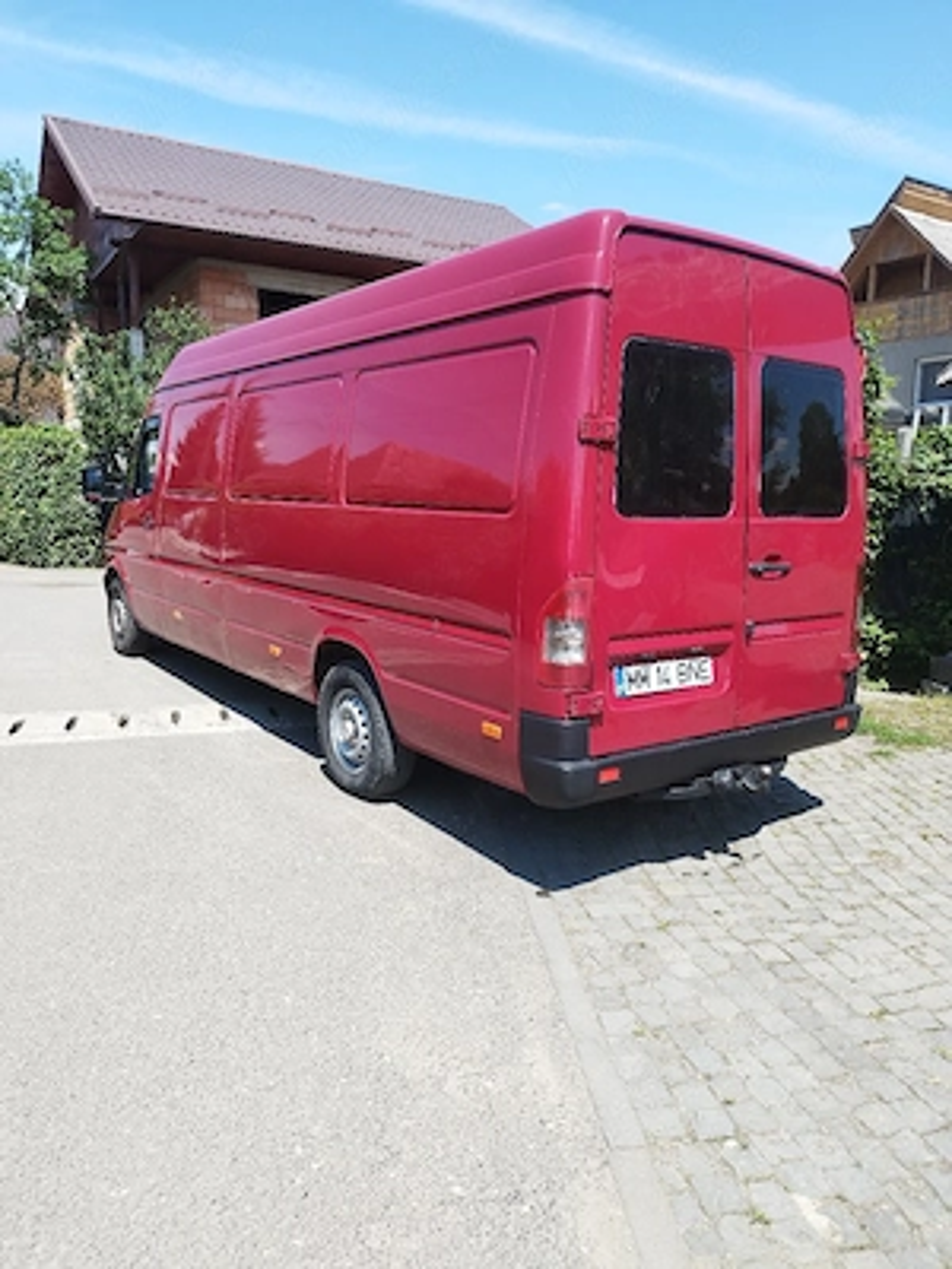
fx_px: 880
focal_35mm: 24
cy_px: 634
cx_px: 476
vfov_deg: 71.6
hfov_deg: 56.8
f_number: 1.89
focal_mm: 5.89
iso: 50
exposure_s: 1/417
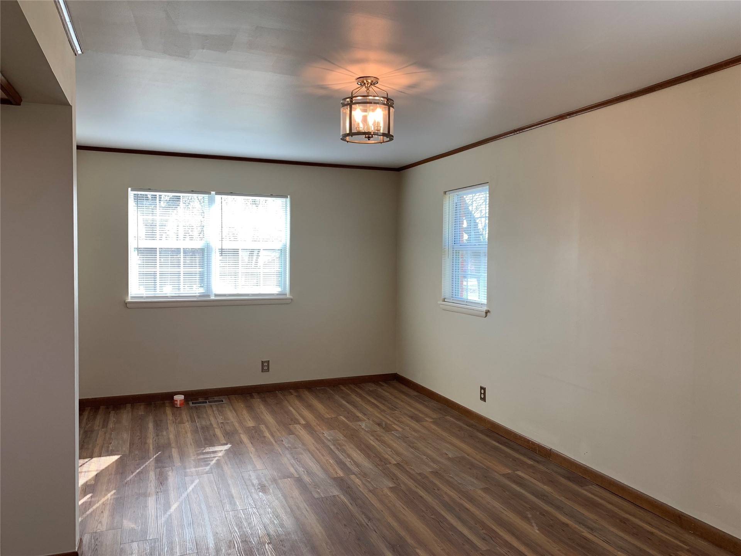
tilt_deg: -2.1
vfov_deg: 53.1
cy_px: 278
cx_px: 370
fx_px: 557
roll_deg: +0.2
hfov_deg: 67.3
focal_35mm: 26
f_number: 1.8
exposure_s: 1/120
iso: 40
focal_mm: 4.25
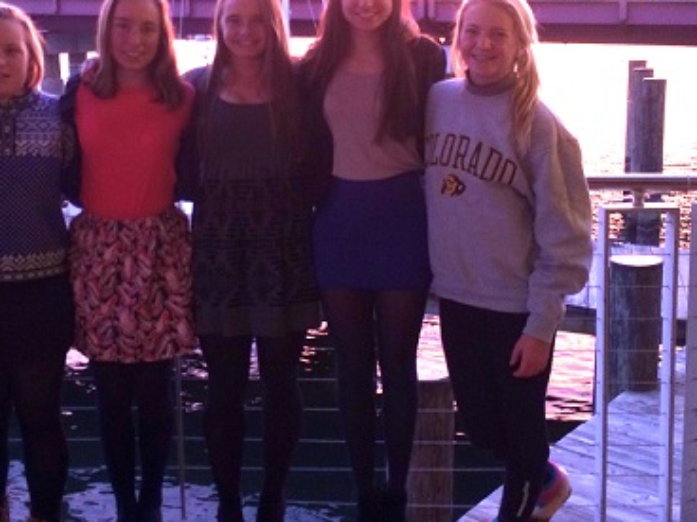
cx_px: 282
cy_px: 165
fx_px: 966
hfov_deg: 39.5
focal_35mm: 48
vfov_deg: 30.0
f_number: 2.2
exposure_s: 1/30
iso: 64
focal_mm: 4.12
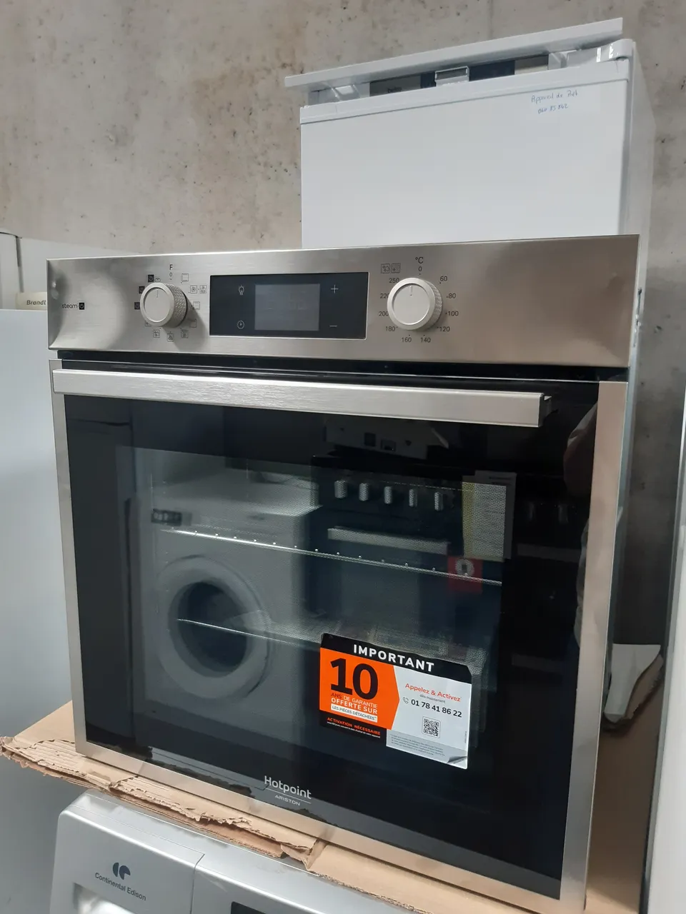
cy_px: 457
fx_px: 687
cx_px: 343
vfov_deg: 67.3
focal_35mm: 26
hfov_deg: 53.1
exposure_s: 1/50
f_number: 1.7
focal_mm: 3.92
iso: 200
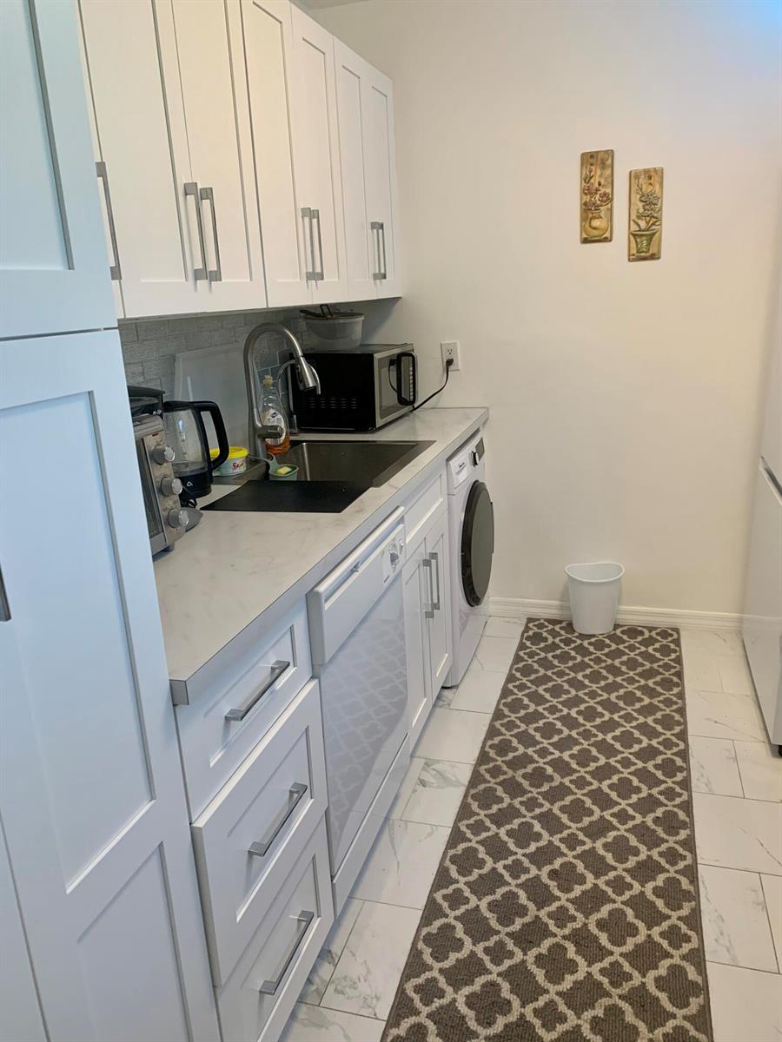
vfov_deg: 67.3
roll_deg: +3.0
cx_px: 391
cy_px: 521
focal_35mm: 26
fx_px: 783
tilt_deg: -15.9
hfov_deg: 53.1
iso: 80
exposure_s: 1/60
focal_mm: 4.25
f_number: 1.8
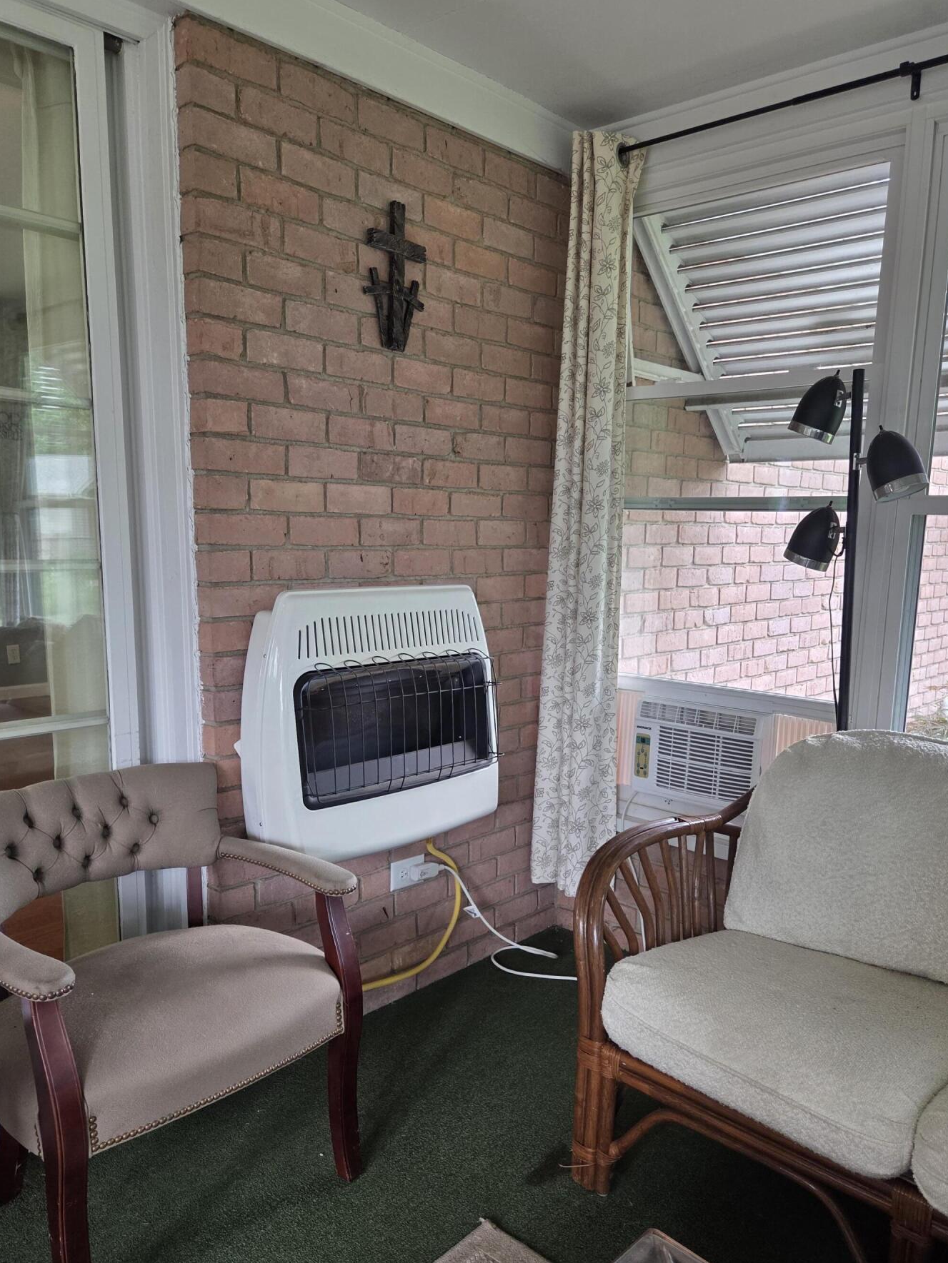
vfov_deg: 67.1
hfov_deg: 53.0
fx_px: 949
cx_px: 510
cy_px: 700
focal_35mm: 26
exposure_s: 1/120
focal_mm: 5.4
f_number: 1.8
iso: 125
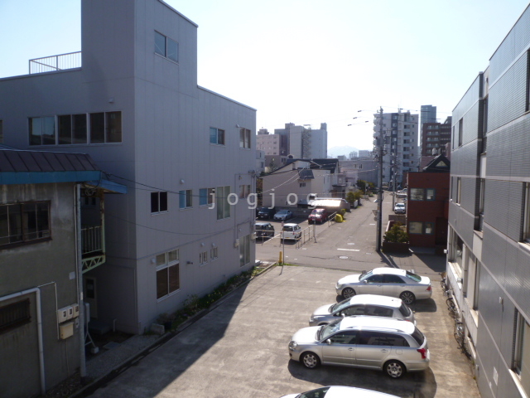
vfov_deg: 56.8
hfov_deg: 71.6
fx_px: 367
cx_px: 265
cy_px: 199
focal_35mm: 24
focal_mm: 4.3
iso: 80
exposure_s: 1/500
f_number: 5
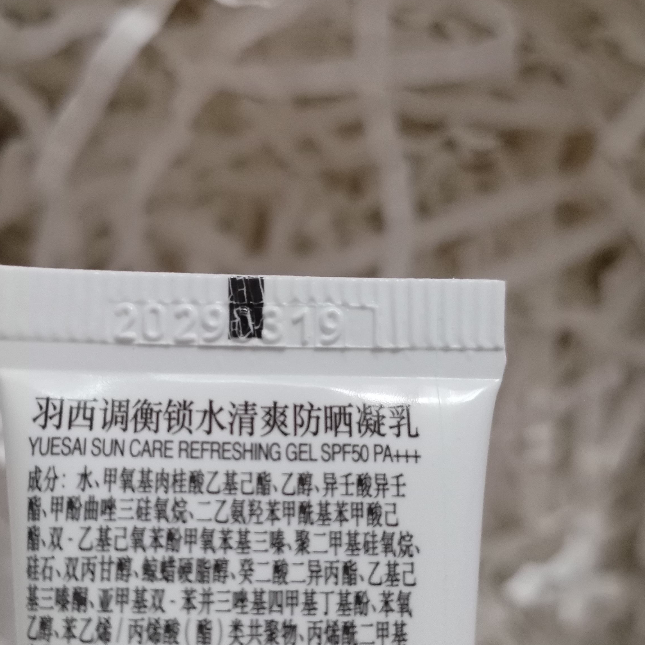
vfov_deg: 40.7
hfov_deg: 40.7
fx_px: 864
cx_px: 245
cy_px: 387
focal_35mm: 41
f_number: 1.8
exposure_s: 1/100
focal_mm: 4.25
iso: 282
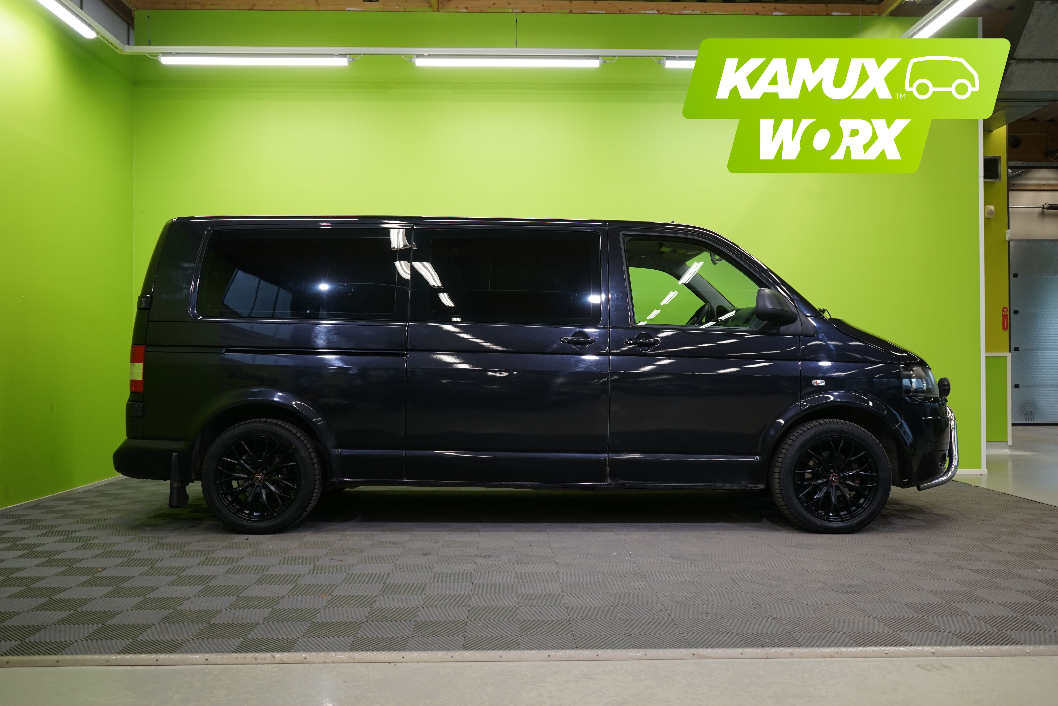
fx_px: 882
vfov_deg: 43.6
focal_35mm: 30
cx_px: 529
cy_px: 353
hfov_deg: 61.9
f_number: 6.3
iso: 640
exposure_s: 1/30
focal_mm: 30
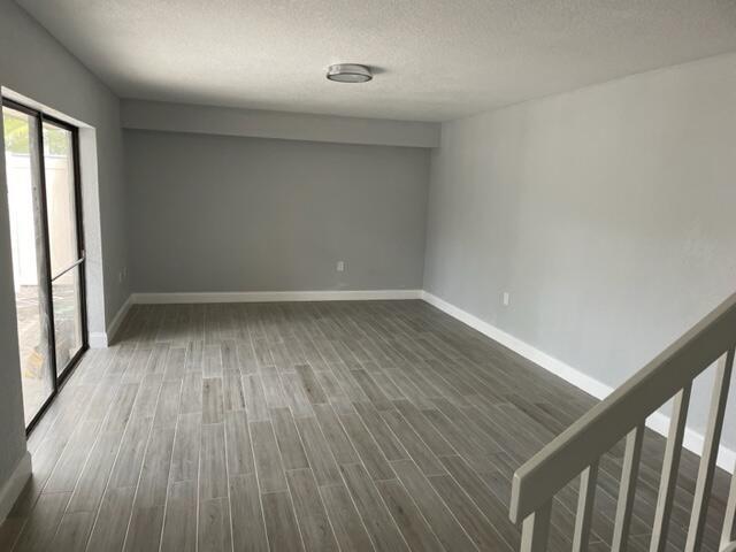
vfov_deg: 53.1
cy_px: 276
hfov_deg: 67.3
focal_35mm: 26
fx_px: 553
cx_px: 368
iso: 125
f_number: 1.6
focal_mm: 4.2
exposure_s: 1/121
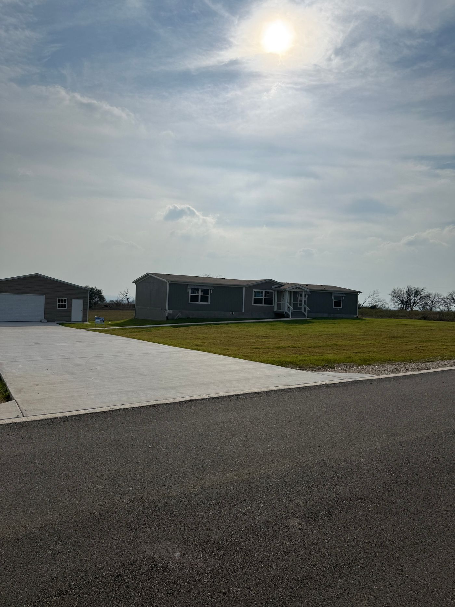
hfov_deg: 56.8
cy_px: 304
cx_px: 228
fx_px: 421
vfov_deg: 71.6
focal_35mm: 24
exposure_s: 1/22727
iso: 64
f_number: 1.78
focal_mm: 6.76
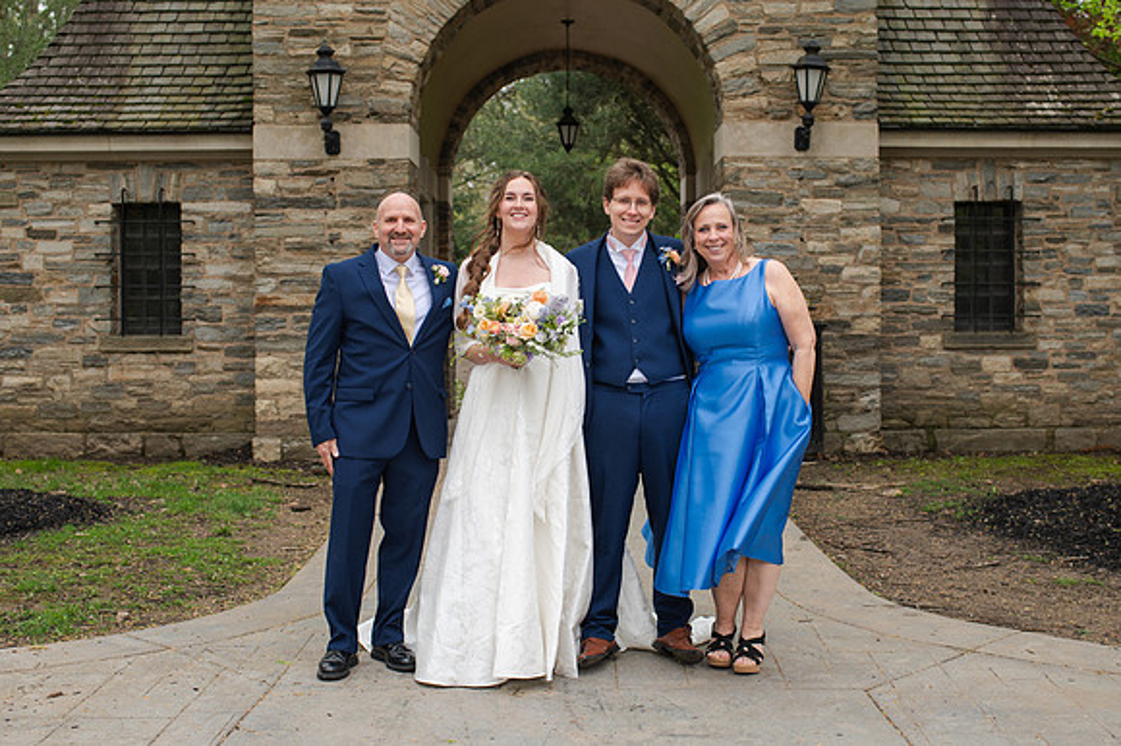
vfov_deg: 29.2
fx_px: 1430
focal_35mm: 46
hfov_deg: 42.8
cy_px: 372
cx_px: 586
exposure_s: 1/320
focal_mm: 35
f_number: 3.2
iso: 140
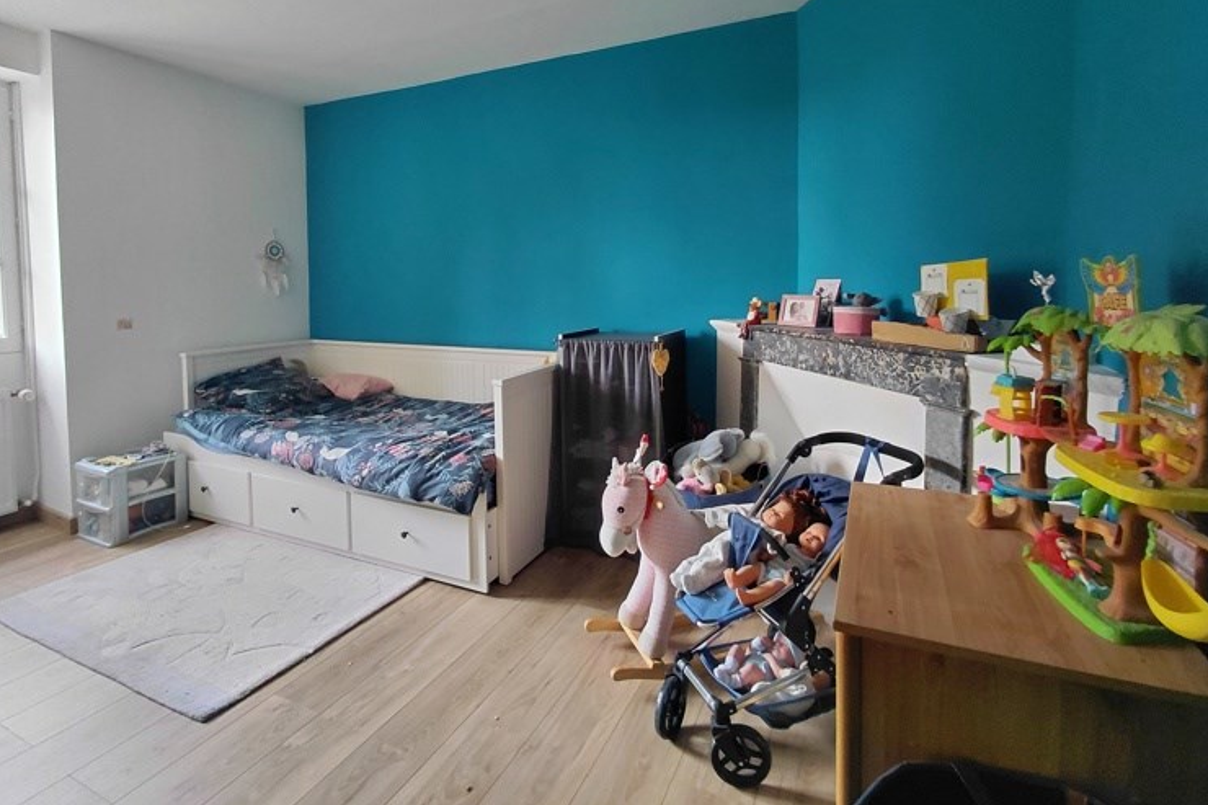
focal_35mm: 18
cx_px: 586
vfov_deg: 66.7
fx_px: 604
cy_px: 318
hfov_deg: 90.0
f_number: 2.2
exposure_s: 1/60
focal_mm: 1.64
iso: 200
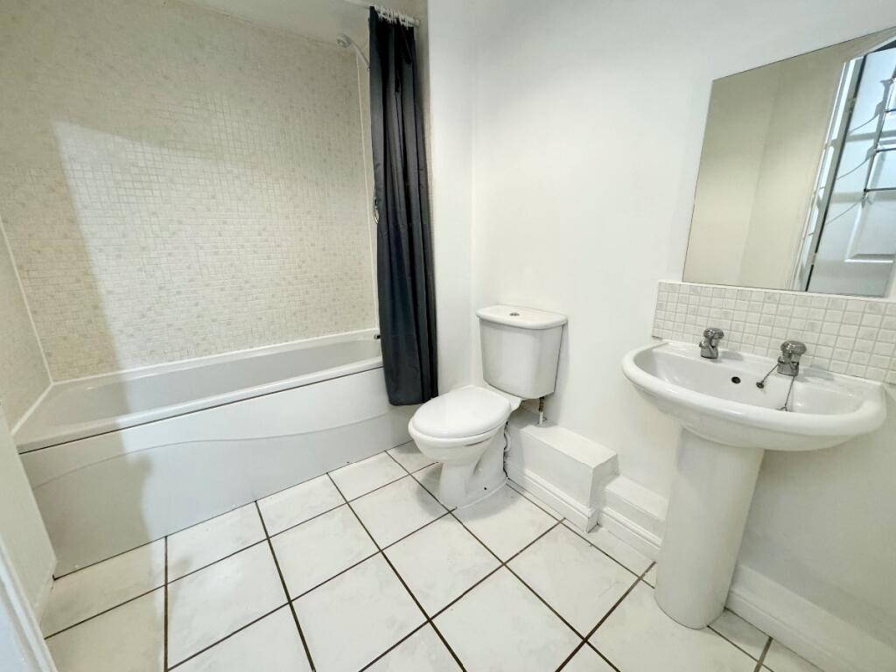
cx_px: 448
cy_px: 336
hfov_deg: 102.1
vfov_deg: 85.7
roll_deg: +1.5
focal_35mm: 14
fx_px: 362
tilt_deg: -15.5
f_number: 2.2
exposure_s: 1/100
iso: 250
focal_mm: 2.22
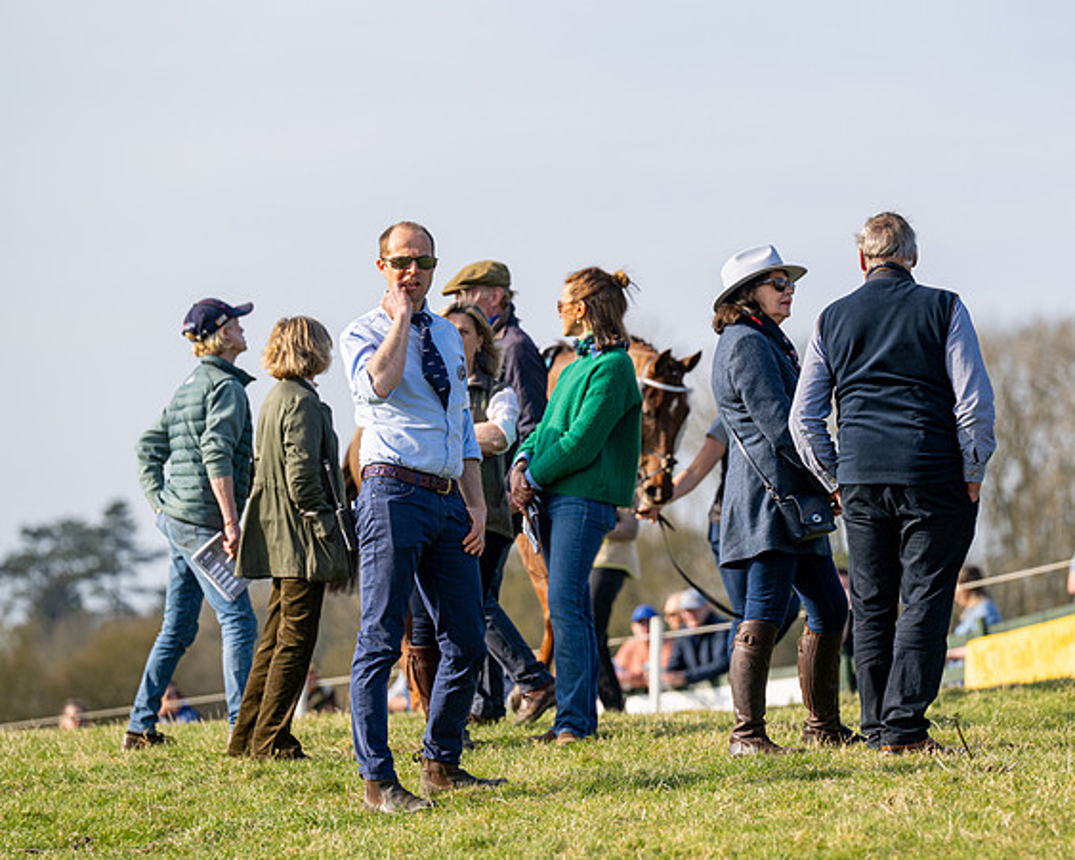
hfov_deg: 8.0
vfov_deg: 6.4
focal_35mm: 242
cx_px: 644
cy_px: 378
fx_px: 7691
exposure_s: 1/1600
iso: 200
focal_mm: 190
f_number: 4.5
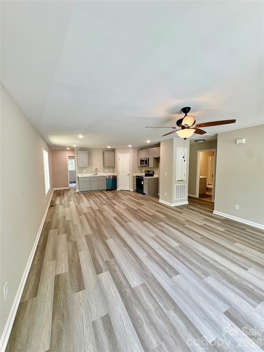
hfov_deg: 85.7
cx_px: 132
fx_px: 142
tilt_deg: -4.8
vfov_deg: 102.1
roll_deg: +0.4
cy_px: 176
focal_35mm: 14
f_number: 2.2
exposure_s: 1/112
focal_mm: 2.22
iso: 125
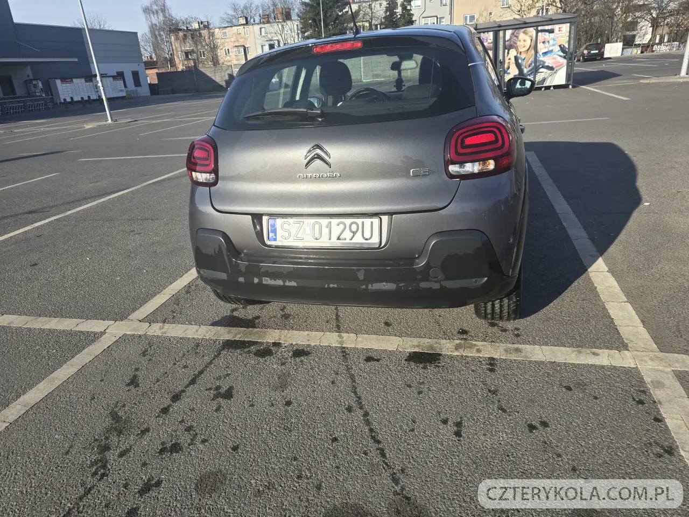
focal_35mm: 23
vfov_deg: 58.9
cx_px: 344
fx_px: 458
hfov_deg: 73.9
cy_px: 258
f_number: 1.7
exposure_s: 1/423
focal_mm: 6.3
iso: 12
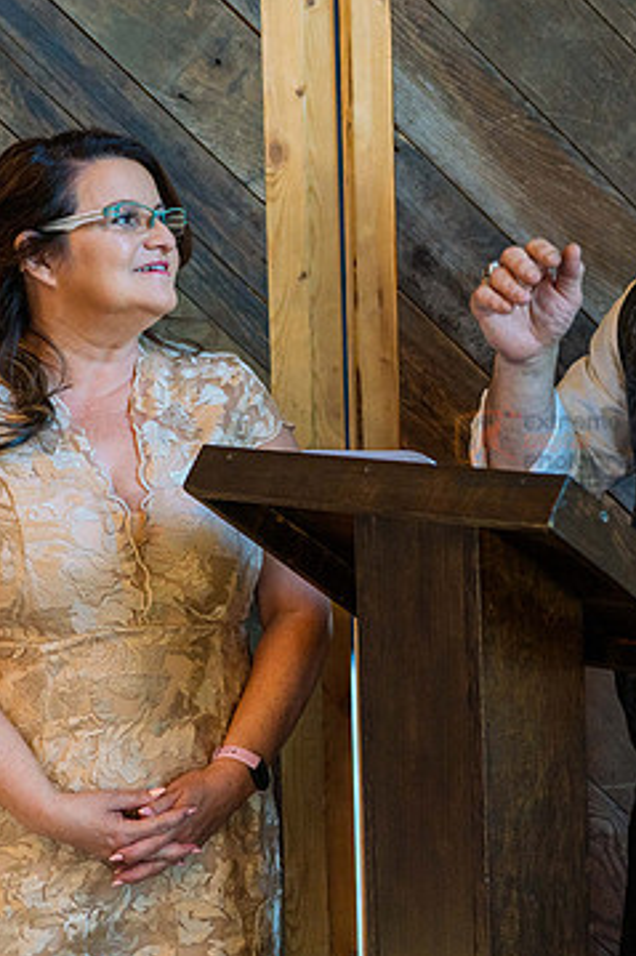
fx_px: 3103
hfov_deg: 11.5
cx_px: 713
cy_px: 350
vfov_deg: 17.5
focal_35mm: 117
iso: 1000
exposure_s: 1/400
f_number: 2.8
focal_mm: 61
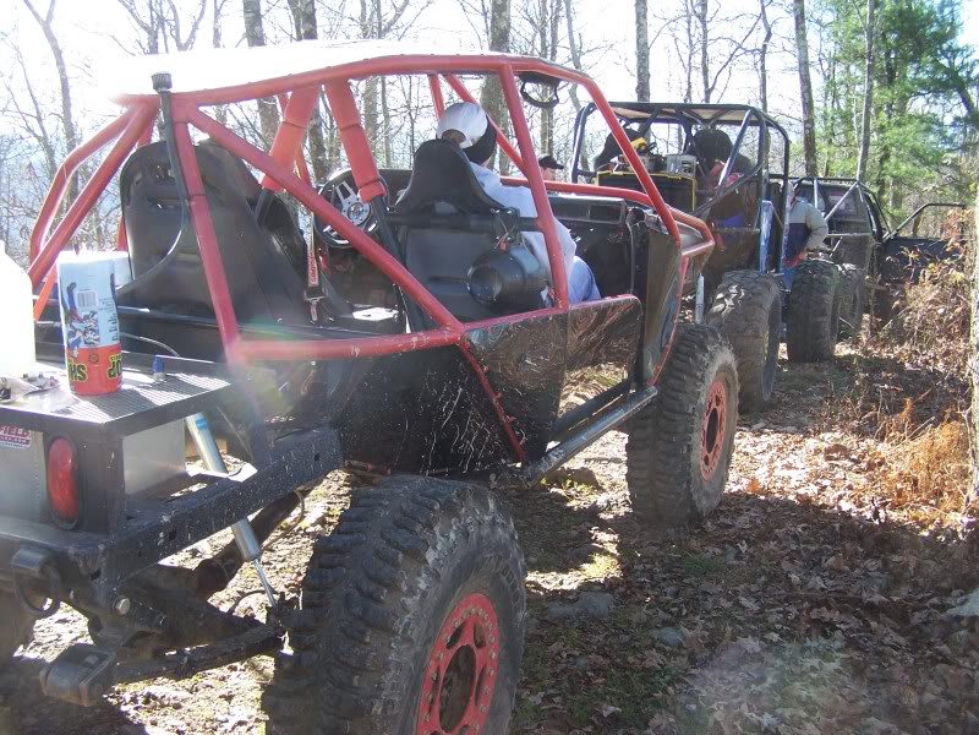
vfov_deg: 37.7
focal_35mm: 38
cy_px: 368
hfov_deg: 49.0
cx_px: 490
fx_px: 1075
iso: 80
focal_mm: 6.3
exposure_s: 1/180
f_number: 2.8
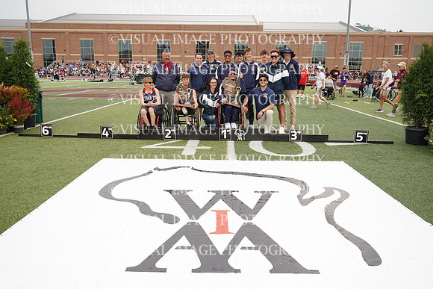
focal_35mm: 30
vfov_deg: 43.6
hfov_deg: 61.9
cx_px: 216
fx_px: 361
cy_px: 144
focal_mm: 30
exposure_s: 1/160
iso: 200
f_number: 11
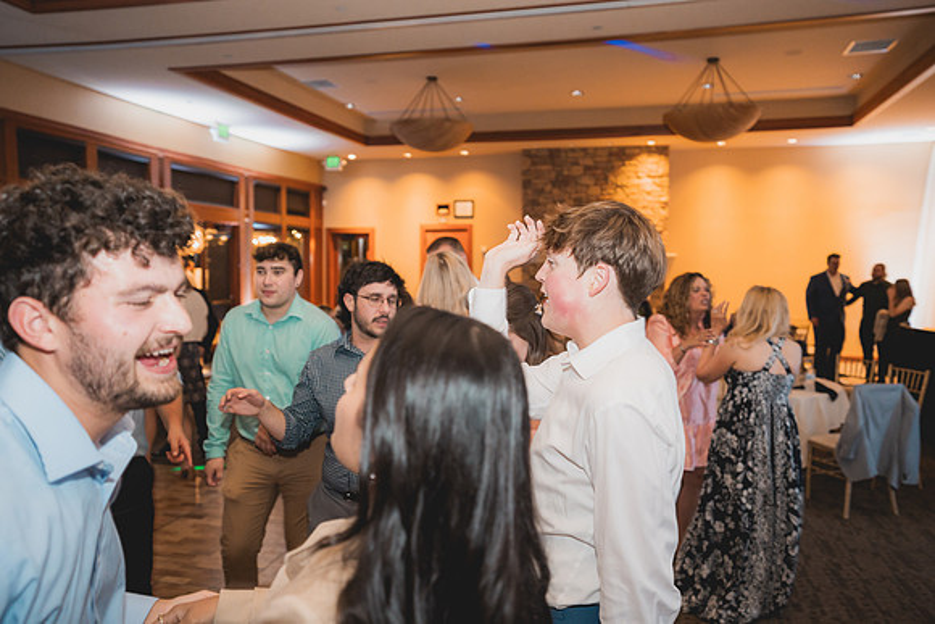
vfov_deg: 46.4
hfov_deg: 65.5
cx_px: 468
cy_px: 312
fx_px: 727
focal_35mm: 28
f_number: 2.8
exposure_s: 1/40
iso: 2500
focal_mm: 28
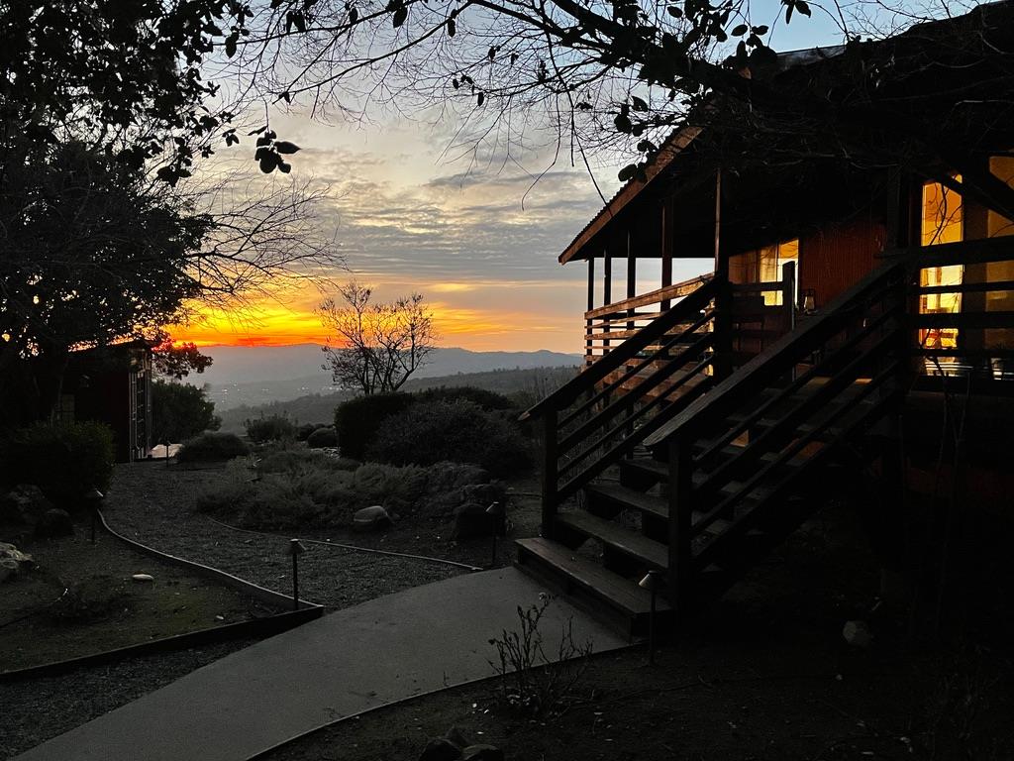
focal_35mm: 26
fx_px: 762
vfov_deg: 53.1
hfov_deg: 67.3
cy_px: 380
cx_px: 507
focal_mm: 4.2
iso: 640
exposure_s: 1/40
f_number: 1.6
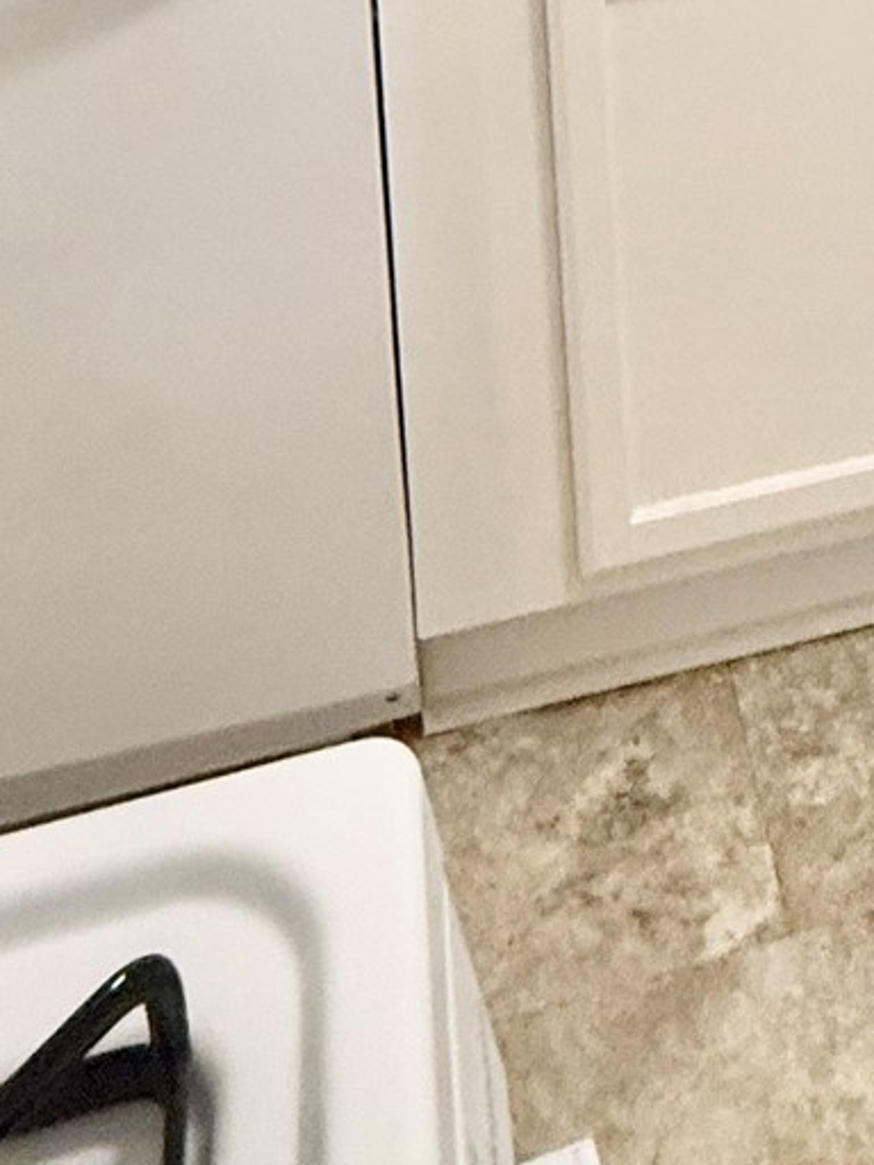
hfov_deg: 25.0
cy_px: -749
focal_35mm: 56
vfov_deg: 23.8
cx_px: 856
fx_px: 1885
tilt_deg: -4.2
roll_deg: +3.6
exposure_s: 1/60
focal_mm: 2.22
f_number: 2.2
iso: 250
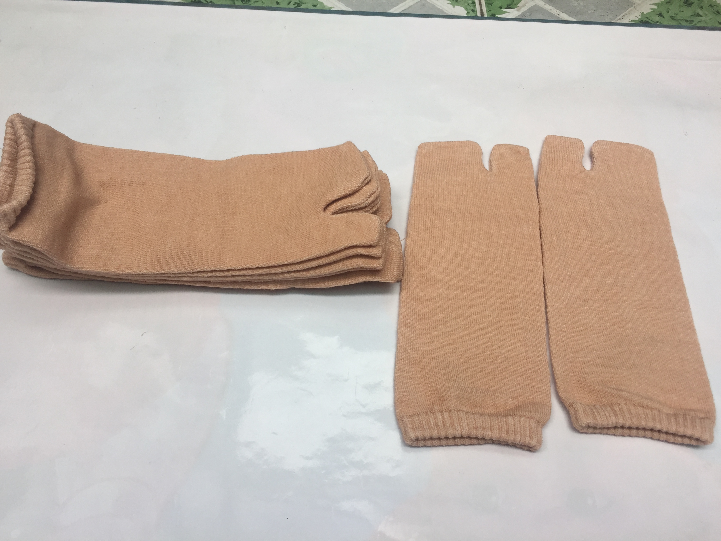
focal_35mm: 29
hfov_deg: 61.7
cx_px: 360
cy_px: 270
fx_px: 604
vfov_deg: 48.2
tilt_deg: -56.5
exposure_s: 1/211
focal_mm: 4.15
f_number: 2.2
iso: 32
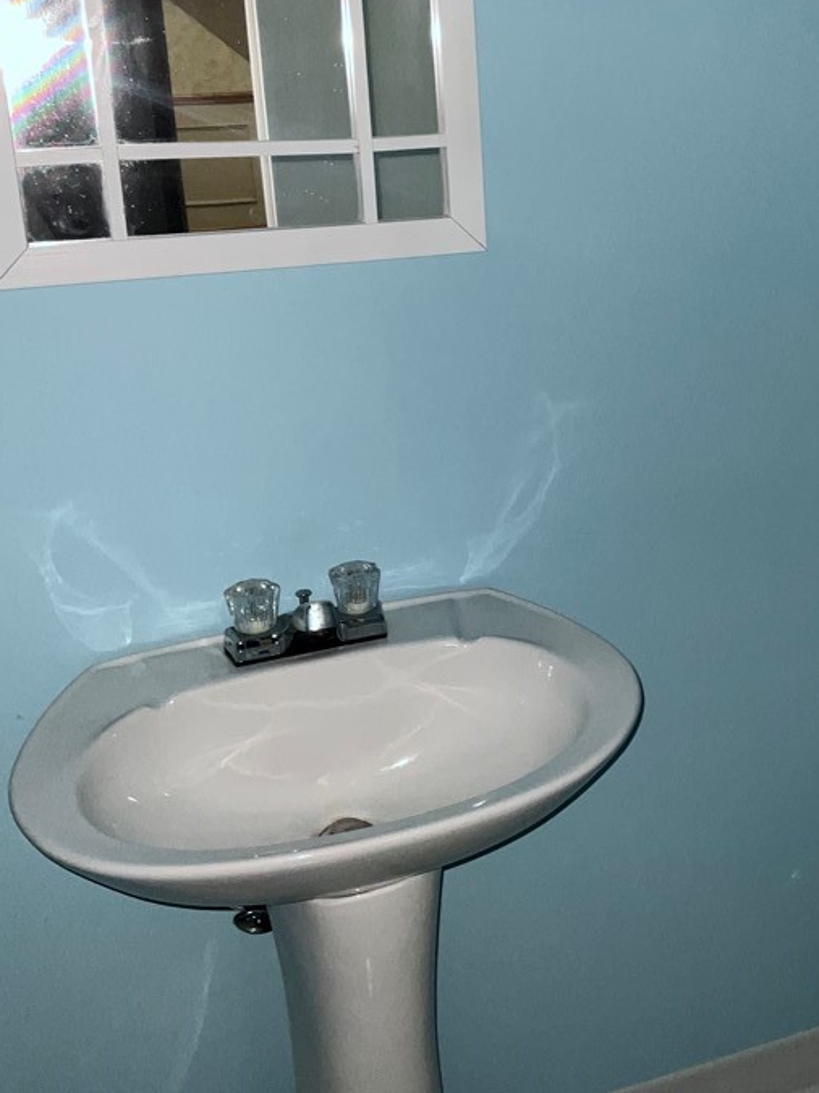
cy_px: 419
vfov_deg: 42.7
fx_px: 1388
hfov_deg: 32.3
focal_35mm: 44
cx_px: 605
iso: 40
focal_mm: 3
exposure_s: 1/28
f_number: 1.8
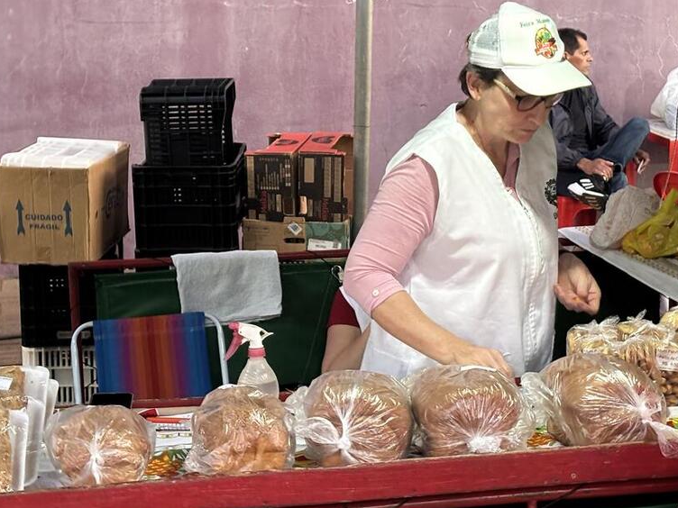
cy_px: 275
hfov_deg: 23.5
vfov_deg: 17.8
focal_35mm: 83
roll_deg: -2.7
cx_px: 428
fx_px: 1626
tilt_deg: -12.4
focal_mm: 5.96
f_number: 1.6
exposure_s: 1/30
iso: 400
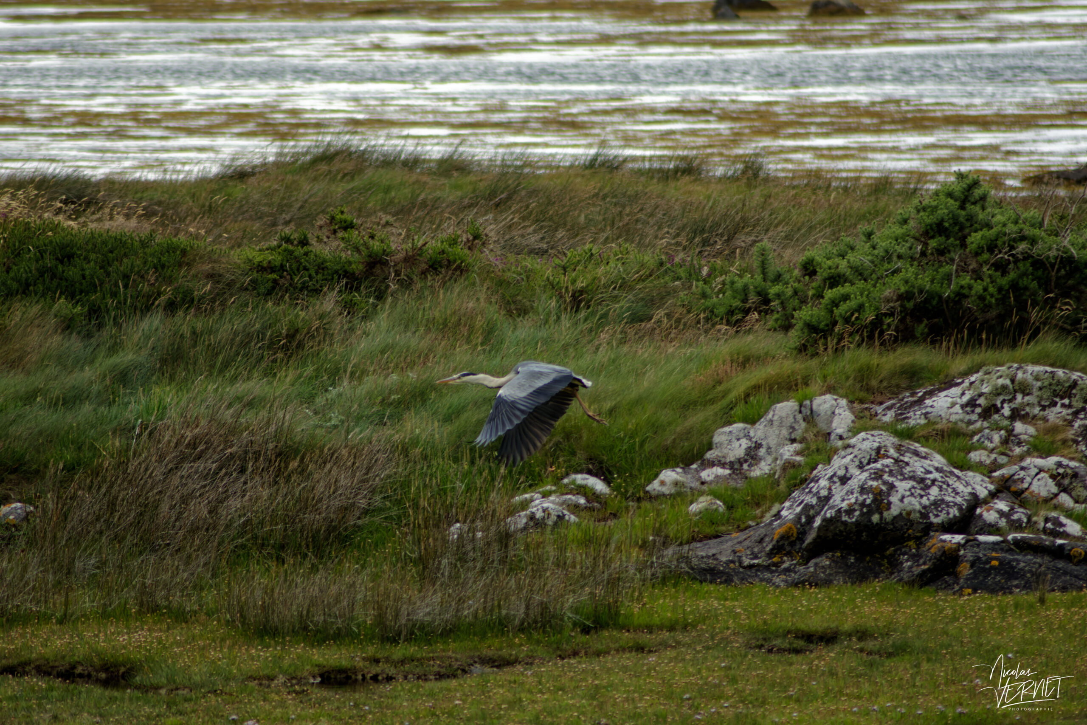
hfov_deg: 4.6
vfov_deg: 3.1
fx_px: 13587
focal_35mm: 450
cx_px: 544
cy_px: 362
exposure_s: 1/2000
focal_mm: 300
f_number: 6.3
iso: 800
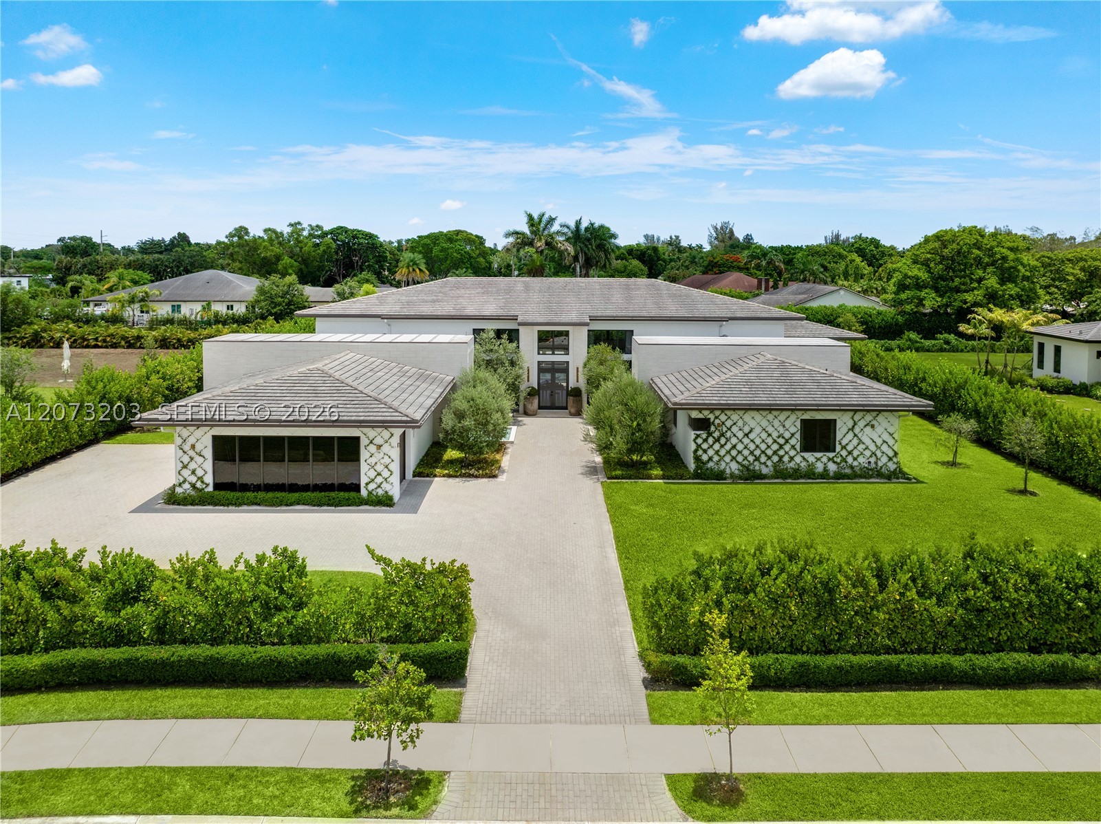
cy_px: 412
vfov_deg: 56.7
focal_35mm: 24
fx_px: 763
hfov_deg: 71.6
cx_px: 550
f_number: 2.8
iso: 120
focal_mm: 12.29
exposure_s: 1/640
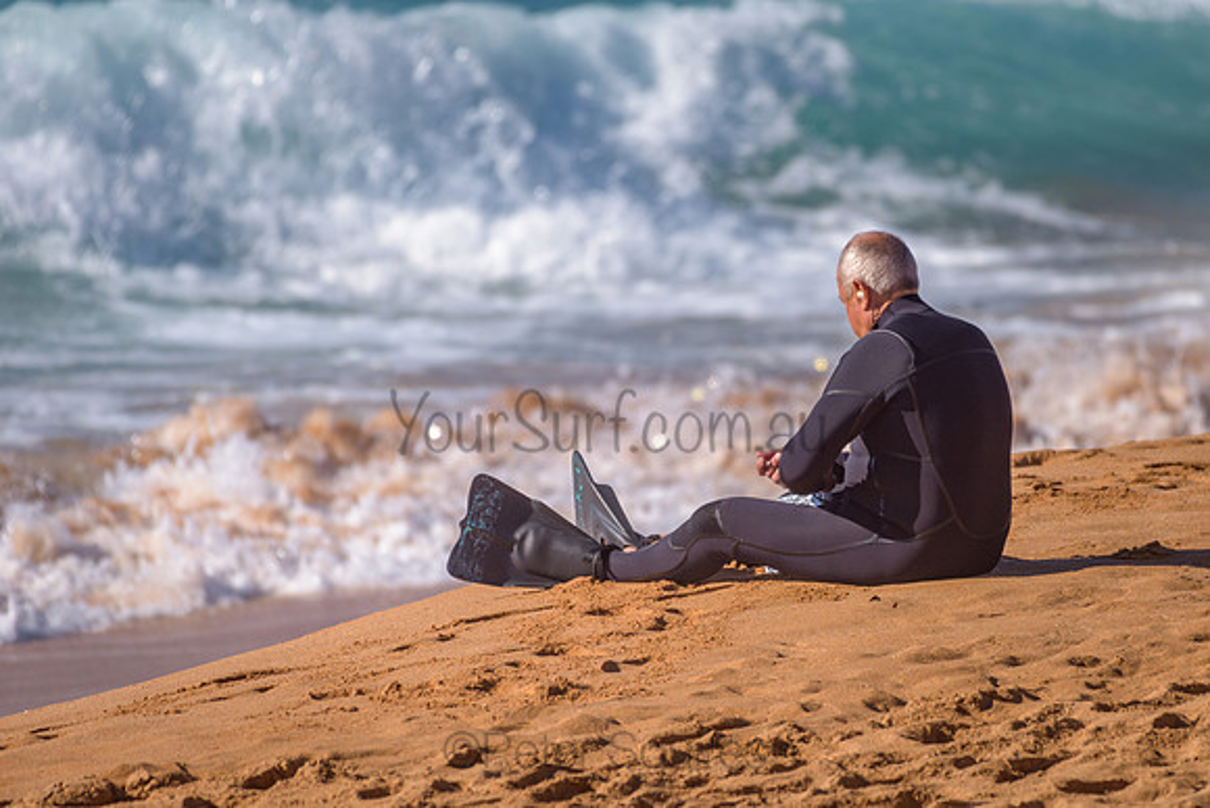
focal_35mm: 613
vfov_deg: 2.2
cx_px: 742
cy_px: 445
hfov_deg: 3.4
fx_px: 20601
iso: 160
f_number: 5.6
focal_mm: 500
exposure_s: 1/2000
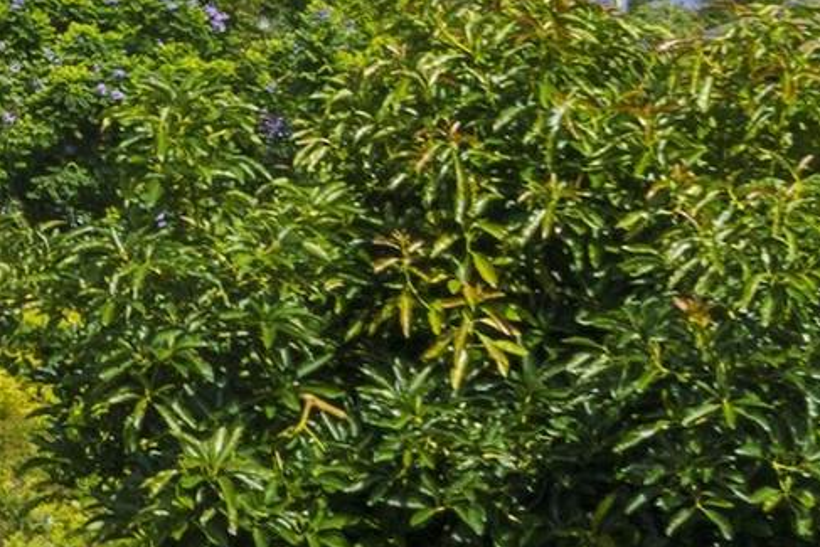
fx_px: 7473
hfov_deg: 5.9
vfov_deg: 4.2
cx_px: -1485
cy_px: -311
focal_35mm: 328
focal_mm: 35
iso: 200
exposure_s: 1/1000
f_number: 8
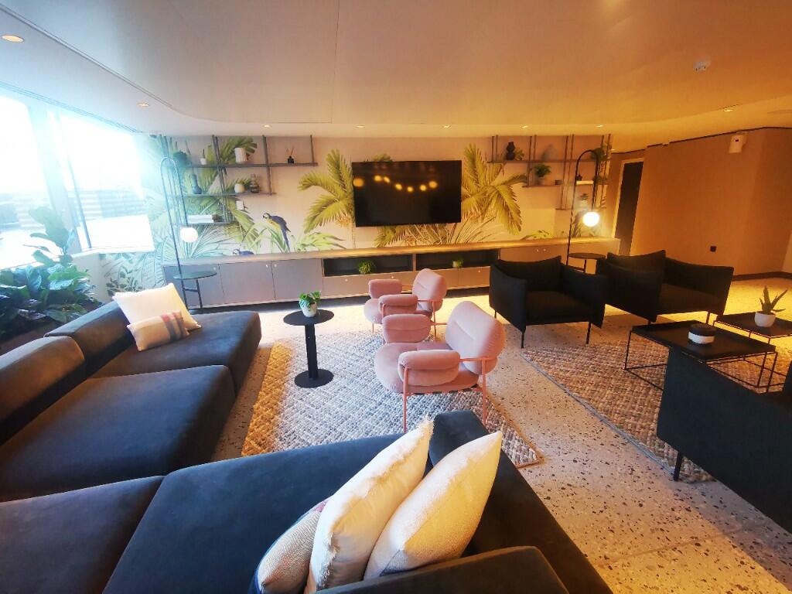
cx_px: 396
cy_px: 297
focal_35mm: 16
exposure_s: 1/50
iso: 400
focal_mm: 2.35
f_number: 2.2
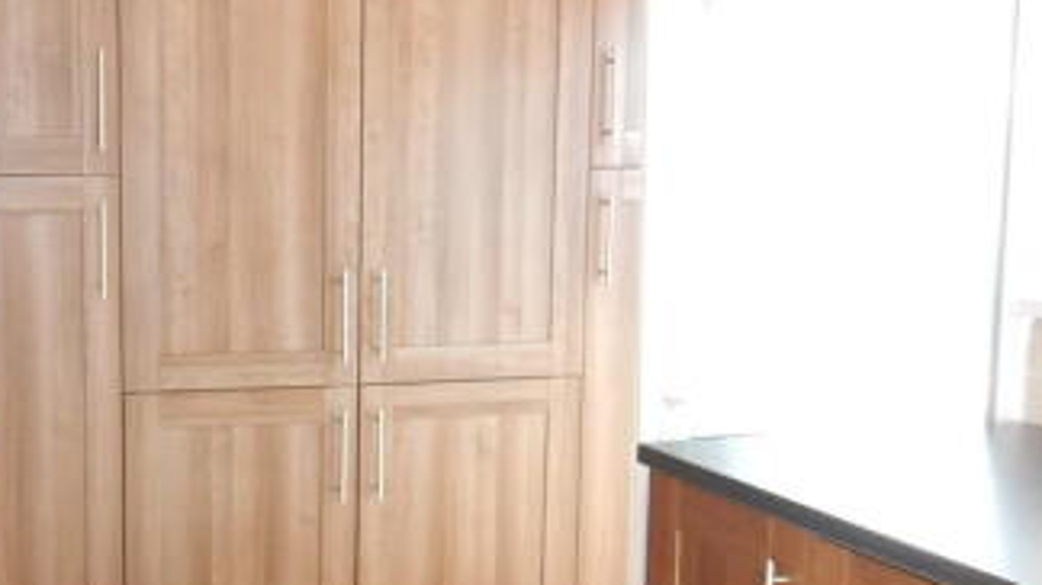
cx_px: 121
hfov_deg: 39.3
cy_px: 358
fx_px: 1353
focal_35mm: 49
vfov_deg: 24.3
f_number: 3.7
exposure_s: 1/30
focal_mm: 4.5
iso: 200
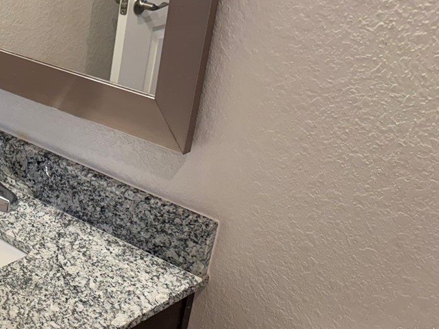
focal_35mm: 57
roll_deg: +2.7
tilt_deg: -35.1
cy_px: 332
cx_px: -63
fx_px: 723
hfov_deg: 29.8
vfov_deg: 24.4
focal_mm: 6.76
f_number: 1.78
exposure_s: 1/120
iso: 200
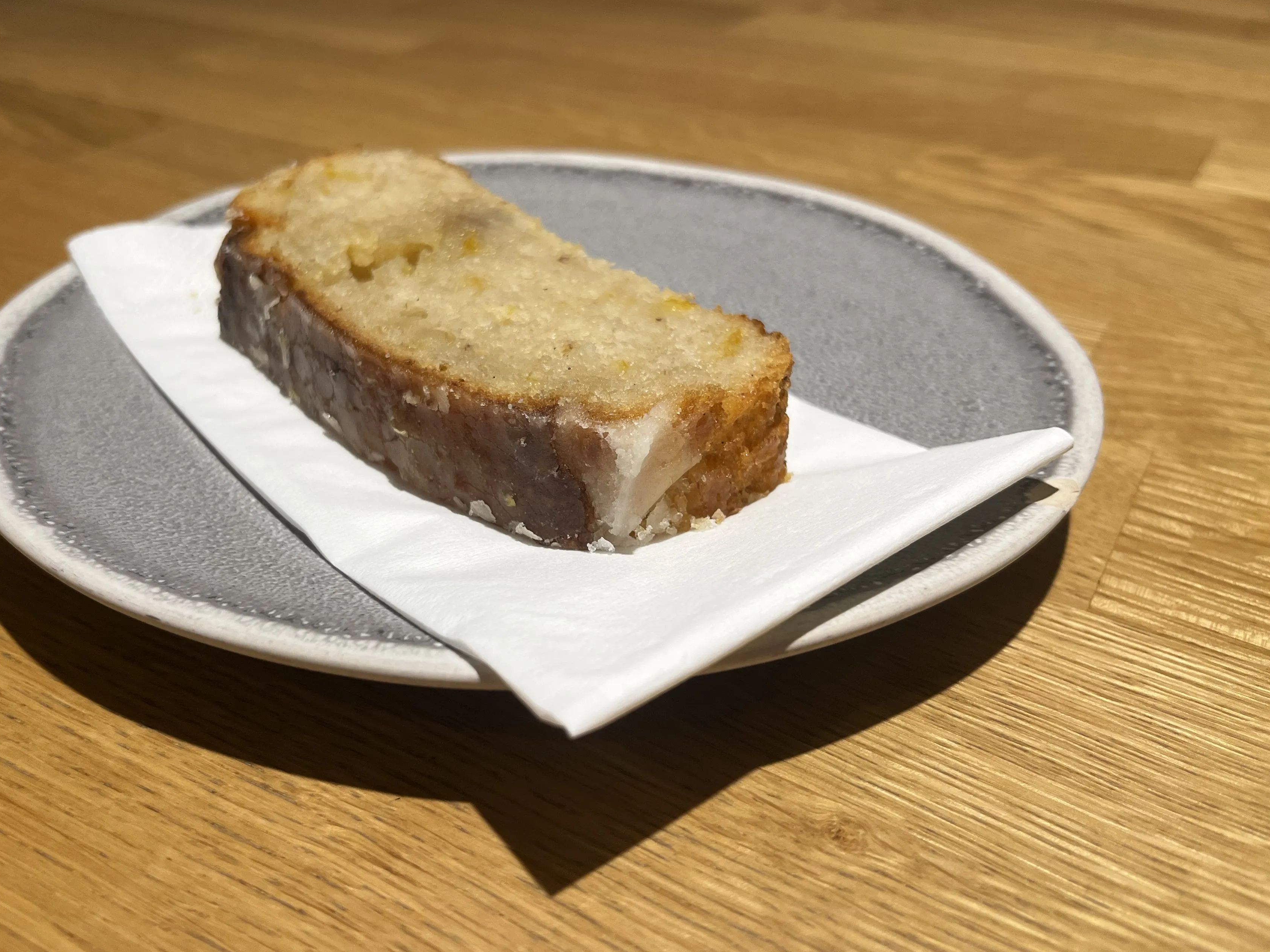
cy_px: 436
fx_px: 1137
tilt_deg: -31.0
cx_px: 535
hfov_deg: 58.1
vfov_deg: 45.4
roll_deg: +0.5
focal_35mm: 31
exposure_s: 1/100
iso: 100
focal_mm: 5.1
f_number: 1.6
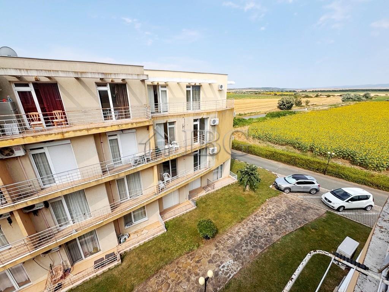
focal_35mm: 14
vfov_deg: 85.7
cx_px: 194
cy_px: 146
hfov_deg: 102.1
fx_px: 157
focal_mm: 2.22
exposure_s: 1/1748
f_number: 2.2
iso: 50
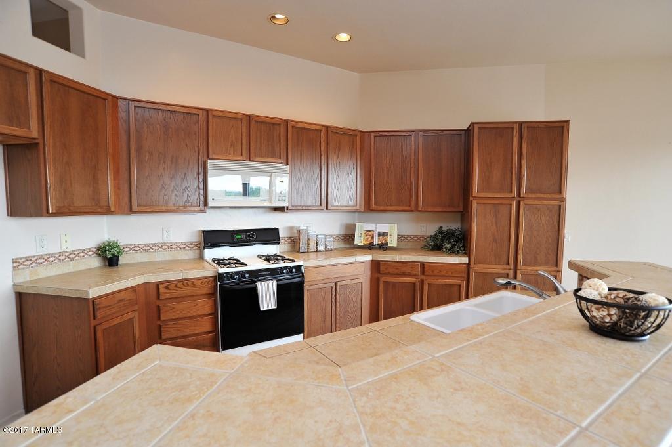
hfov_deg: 90.0
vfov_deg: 67.3
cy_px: 224
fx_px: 336
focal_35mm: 18
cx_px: 336
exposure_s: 1/30
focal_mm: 18
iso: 800
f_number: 8
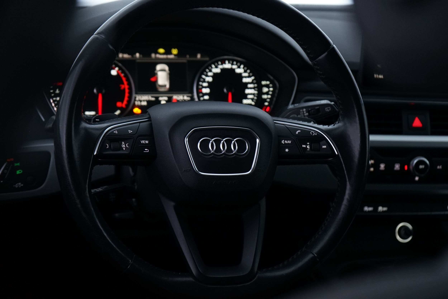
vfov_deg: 23.8
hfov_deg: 35.1
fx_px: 709
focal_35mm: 57
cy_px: 150
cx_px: 224
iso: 1250
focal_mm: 57
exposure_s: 1/20
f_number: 5
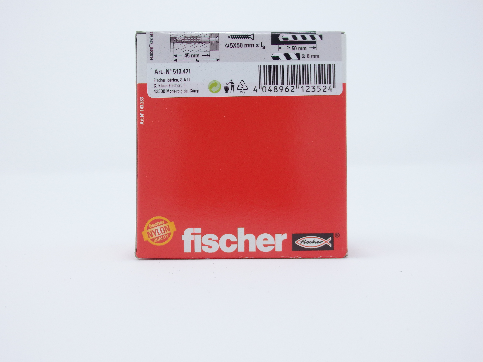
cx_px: 242
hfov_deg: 60.0
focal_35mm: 30
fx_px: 419
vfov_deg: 46.8
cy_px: 181
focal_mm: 5.5
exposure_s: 1/200
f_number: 3.3
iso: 125
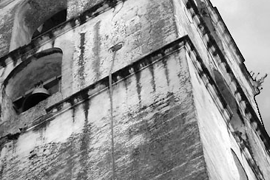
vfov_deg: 8.7
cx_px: 55
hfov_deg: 12.9
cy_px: 31
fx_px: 1186
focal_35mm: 158
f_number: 4.8
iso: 100
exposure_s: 1/250
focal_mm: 62
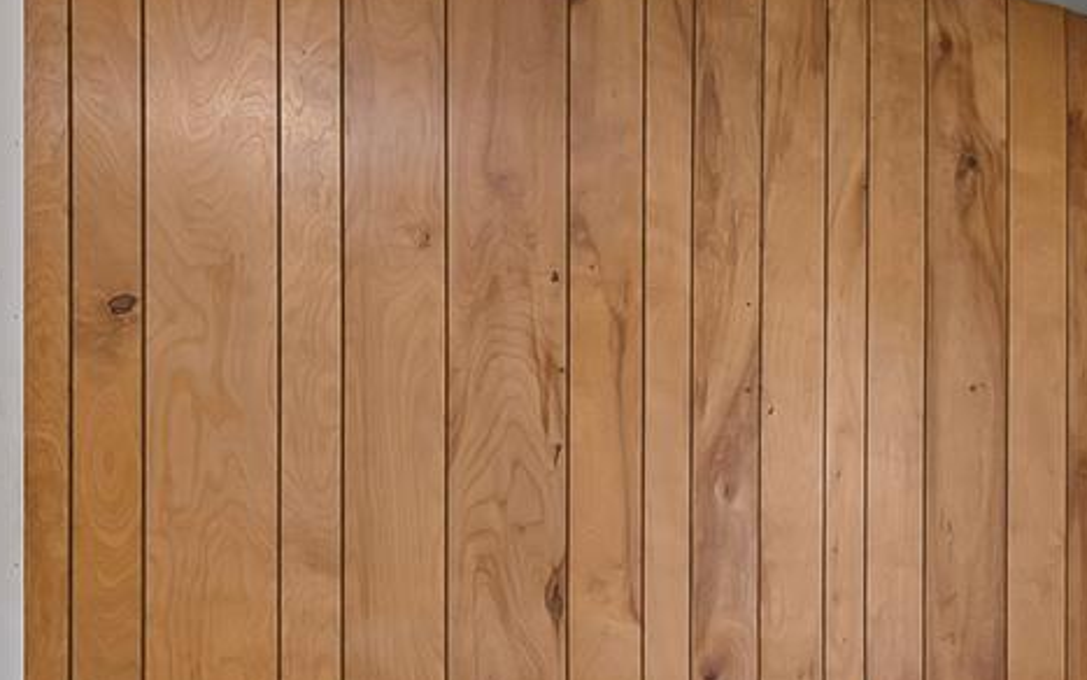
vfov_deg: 19.0
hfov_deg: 27.8
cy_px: 659
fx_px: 1985
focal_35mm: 67
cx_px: 1215
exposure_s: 1/125
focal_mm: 15
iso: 1000
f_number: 2.8
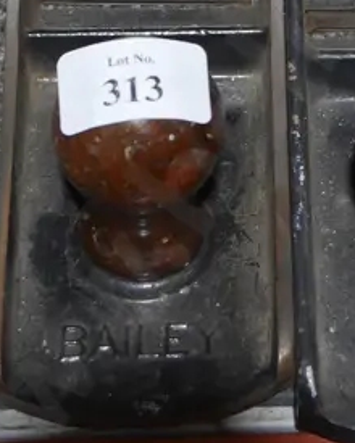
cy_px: -137
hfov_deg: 9.5
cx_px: 441
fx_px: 2101
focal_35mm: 160
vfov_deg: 11.7
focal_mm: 22
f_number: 4.7
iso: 640
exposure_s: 1/60
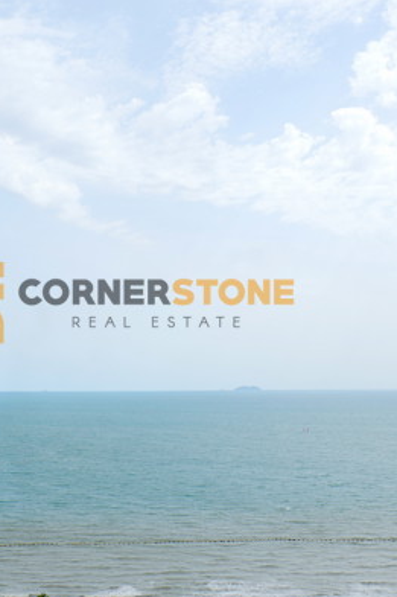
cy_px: 303
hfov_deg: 27.2
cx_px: 114
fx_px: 811
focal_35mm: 49
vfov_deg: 40.4
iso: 200
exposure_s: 1/480
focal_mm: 21.1
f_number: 10
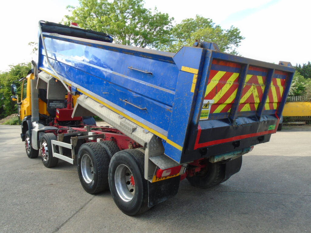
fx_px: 234
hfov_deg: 67.3
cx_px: 156
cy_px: 116
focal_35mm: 26
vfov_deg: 53.1
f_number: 3.2
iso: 100
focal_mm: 4.6
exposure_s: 1/250
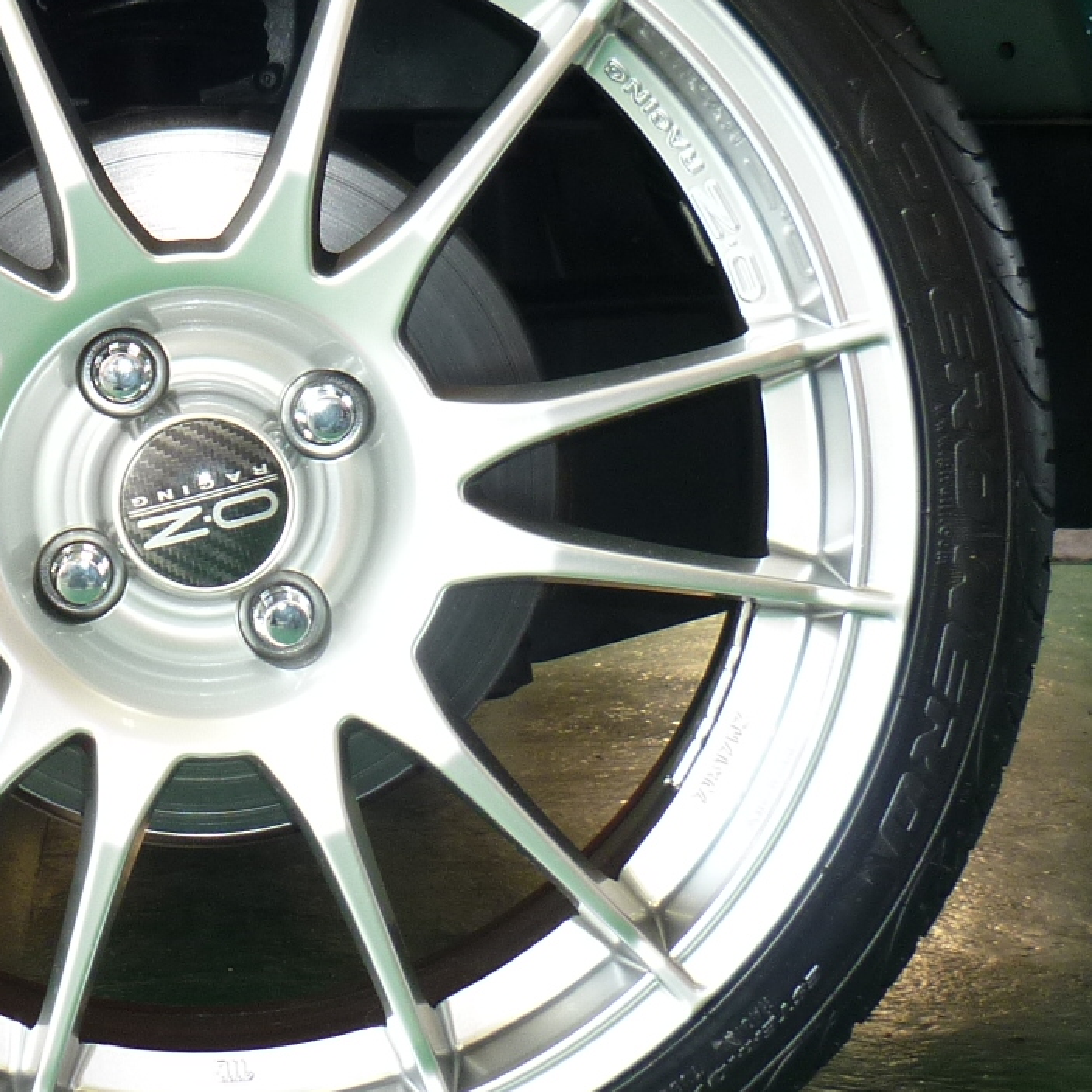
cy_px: 350
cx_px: 112
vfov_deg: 20.3
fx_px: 3034
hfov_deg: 20.0
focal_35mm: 85
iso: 100
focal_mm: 5.5
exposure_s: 1/30
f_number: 2.8
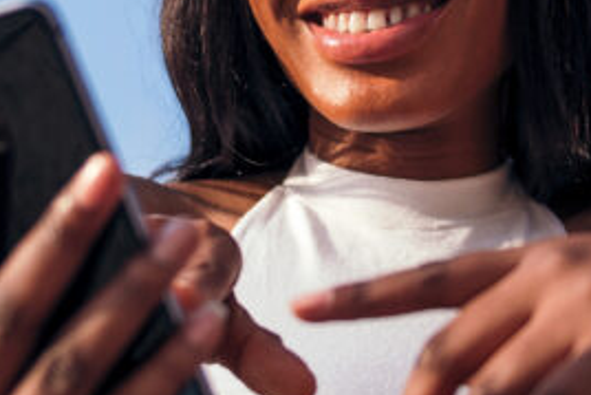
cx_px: 512
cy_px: -41
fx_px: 2135
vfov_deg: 10.4
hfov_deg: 15.6
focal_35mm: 130
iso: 200
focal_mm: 34
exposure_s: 1/2000
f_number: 2.8
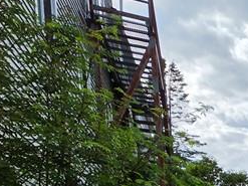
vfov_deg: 21.5
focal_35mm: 54
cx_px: 438
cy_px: 298
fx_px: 387
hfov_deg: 22.4
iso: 32
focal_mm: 2.2
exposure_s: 1/2204
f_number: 1.9
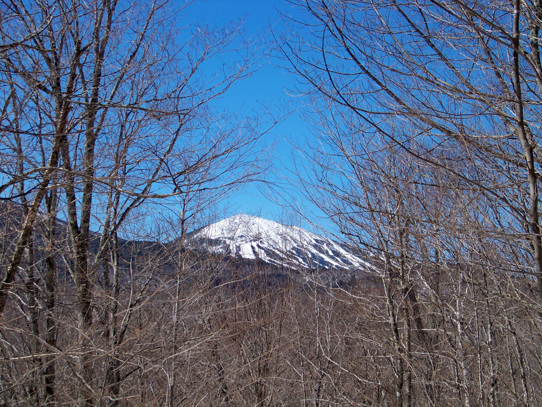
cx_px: 271
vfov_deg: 19.9
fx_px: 1159
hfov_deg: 26.3
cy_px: 204
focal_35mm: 74
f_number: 3.2
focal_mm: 14.6
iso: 64
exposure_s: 1/1000
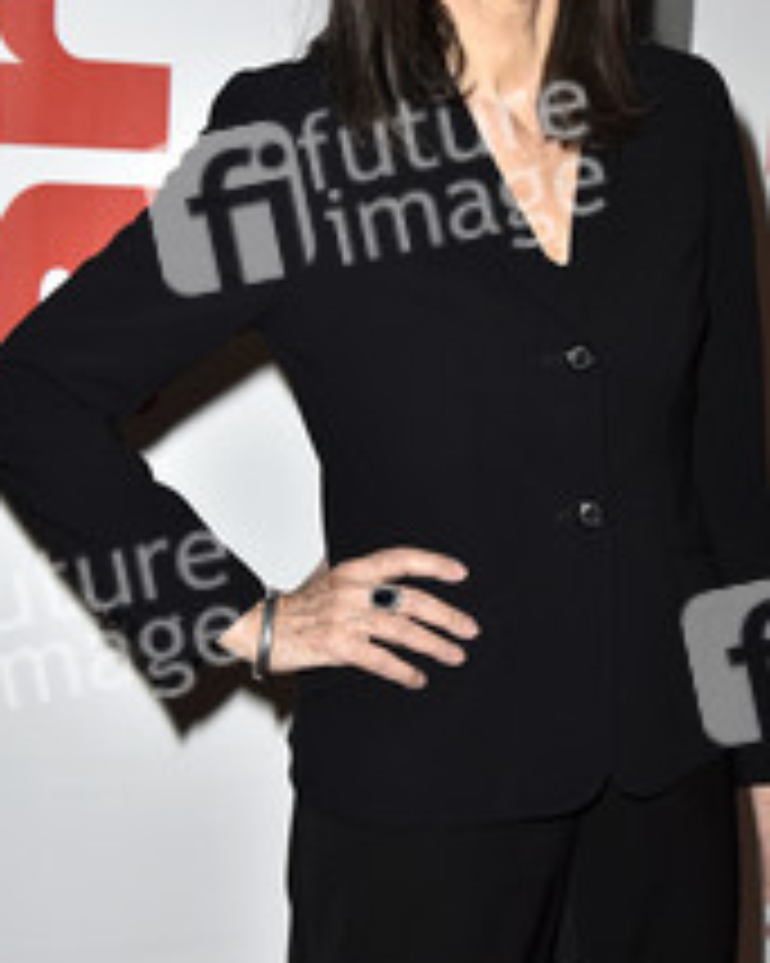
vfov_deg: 22.7
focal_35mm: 84
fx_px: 2395
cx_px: 504
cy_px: 414
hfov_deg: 18.2
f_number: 5.6
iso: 800
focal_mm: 48
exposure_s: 1/160
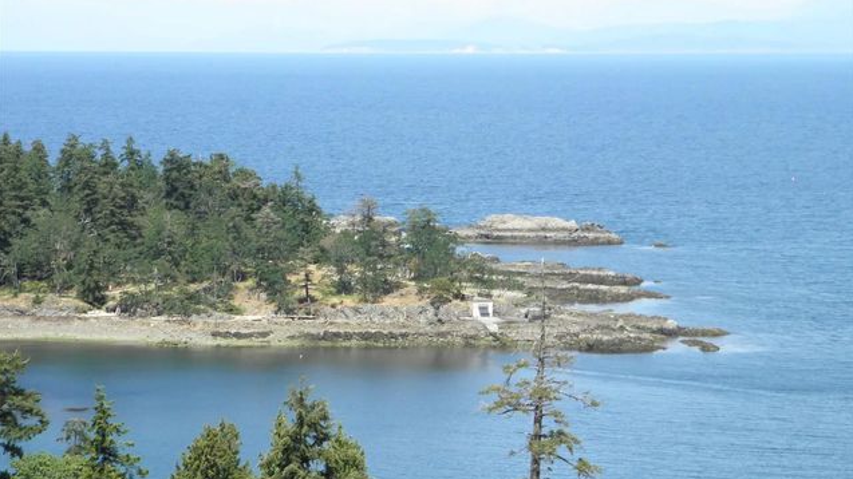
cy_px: 294
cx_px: 427
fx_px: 3121
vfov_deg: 8.8
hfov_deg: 15.6
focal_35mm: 138
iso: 100
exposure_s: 1/80
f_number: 9.6
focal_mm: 22.5
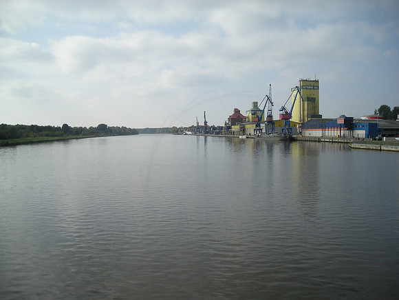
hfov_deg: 52.6
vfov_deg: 40.7
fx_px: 403
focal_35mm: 35
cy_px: 150
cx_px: 200
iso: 50
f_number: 5.7
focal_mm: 5.7
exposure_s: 1/263
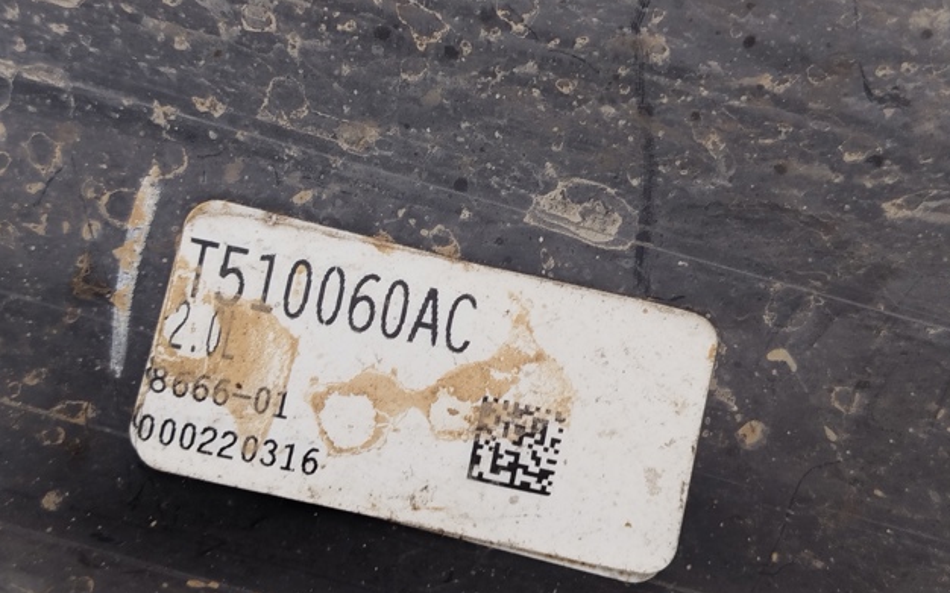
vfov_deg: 24.8
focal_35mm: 52
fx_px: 1346
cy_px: 261
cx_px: 473
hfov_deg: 38.9
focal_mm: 5.31
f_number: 1.7
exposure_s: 1/50
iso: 64
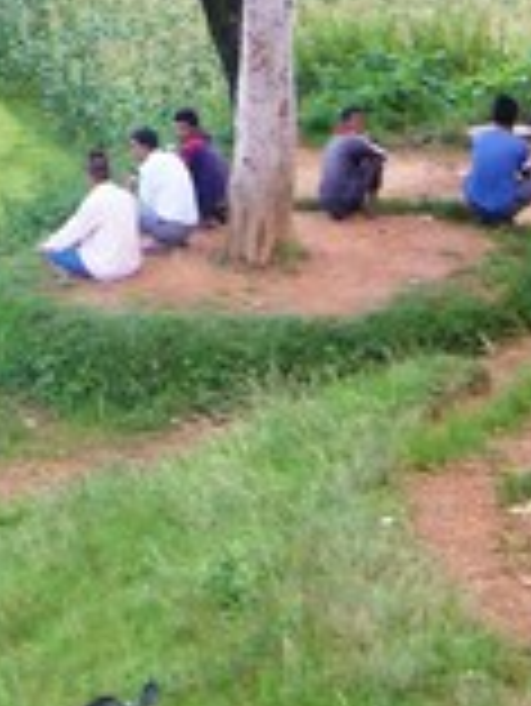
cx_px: 194
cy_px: -429
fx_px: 2431
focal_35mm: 119
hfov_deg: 12.5
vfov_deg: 15.0
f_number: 2.8
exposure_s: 1/25
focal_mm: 5.8
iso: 100
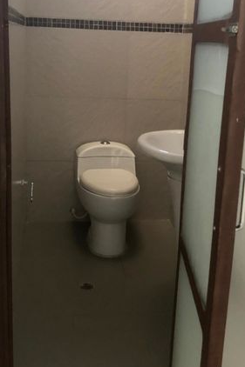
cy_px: 154
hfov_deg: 29.2
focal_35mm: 46
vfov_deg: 42.6
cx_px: 119
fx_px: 470
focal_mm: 4
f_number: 1.8
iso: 64
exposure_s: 1/15
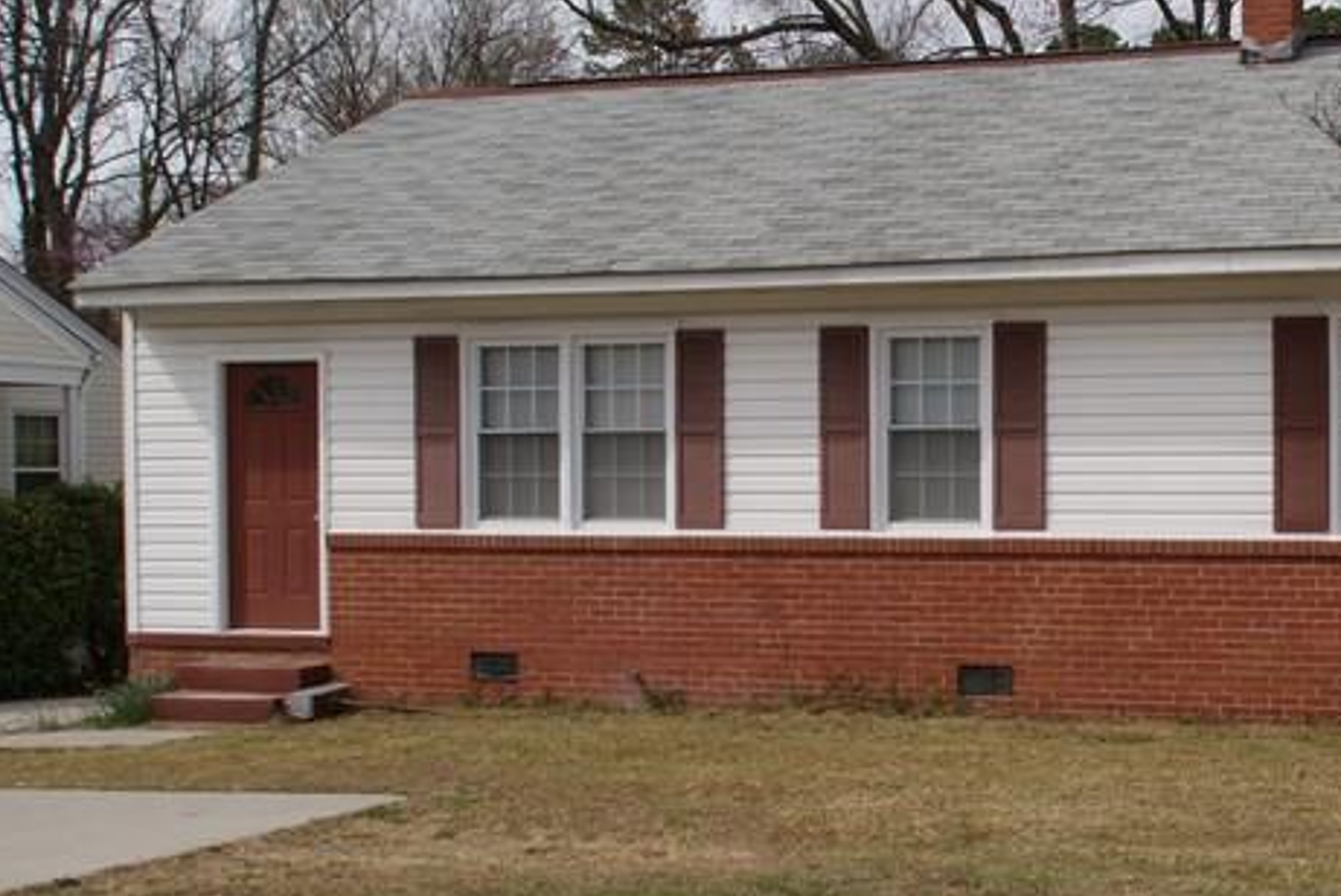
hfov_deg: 31.8
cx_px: 1198
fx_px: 2236
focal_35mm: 60
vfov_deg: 22.6
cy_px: 502
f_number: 11
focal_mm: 18
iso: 100
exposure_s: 1/125
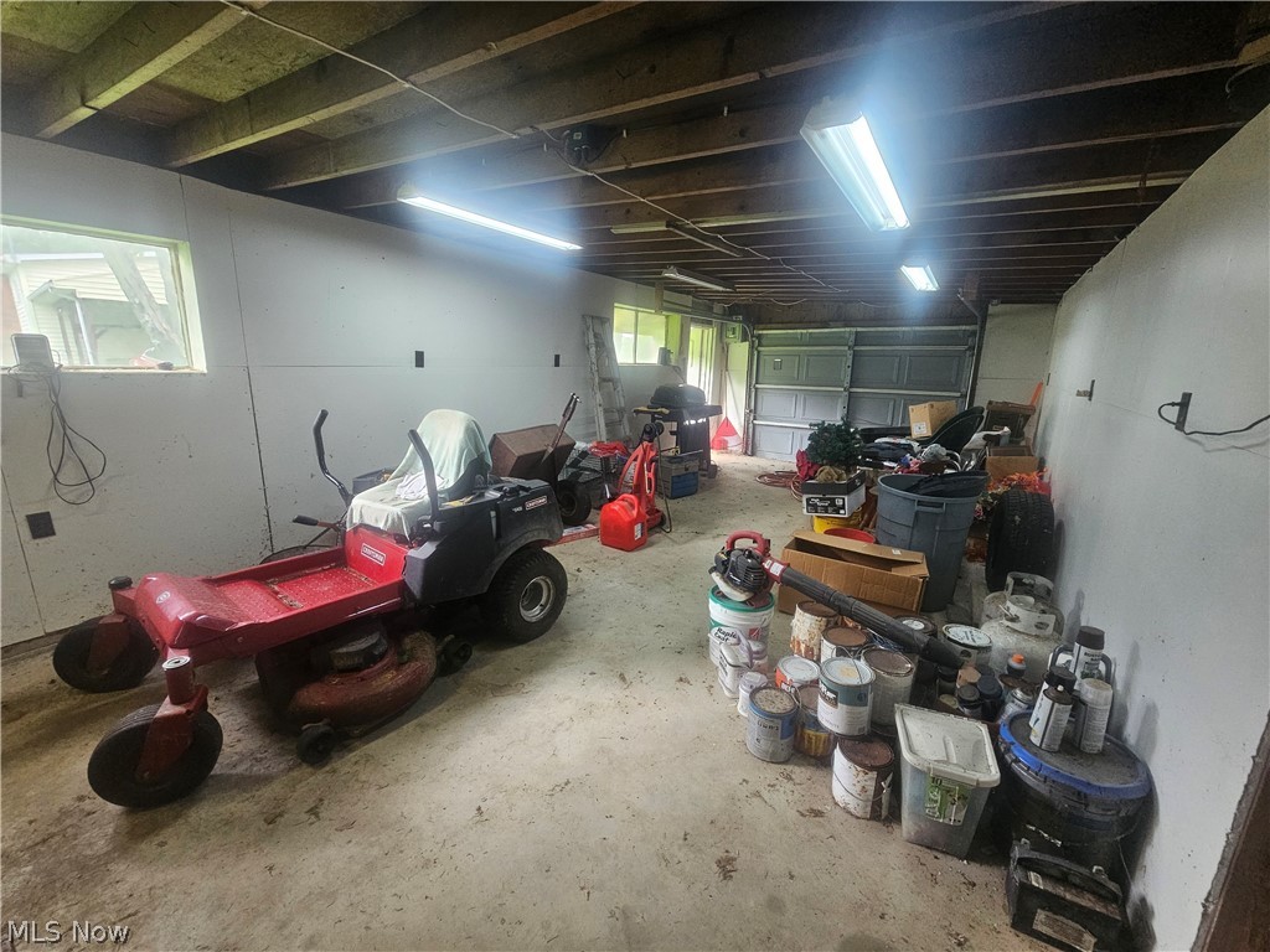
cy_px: 476
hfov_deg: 106.2
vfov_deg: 89.9
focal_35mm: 13
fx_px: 477
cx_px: 635
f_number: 2.2
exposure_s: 1/60
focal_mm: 2.2
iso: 320
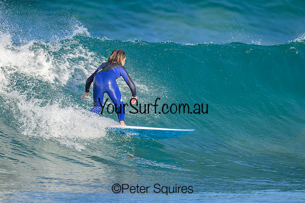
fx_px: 8555
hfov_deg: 2.0
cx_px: 155
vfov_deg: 1.4
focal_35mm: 1010
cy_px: 78
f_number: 6.3
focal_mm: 800
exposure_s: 1/2000
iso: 560
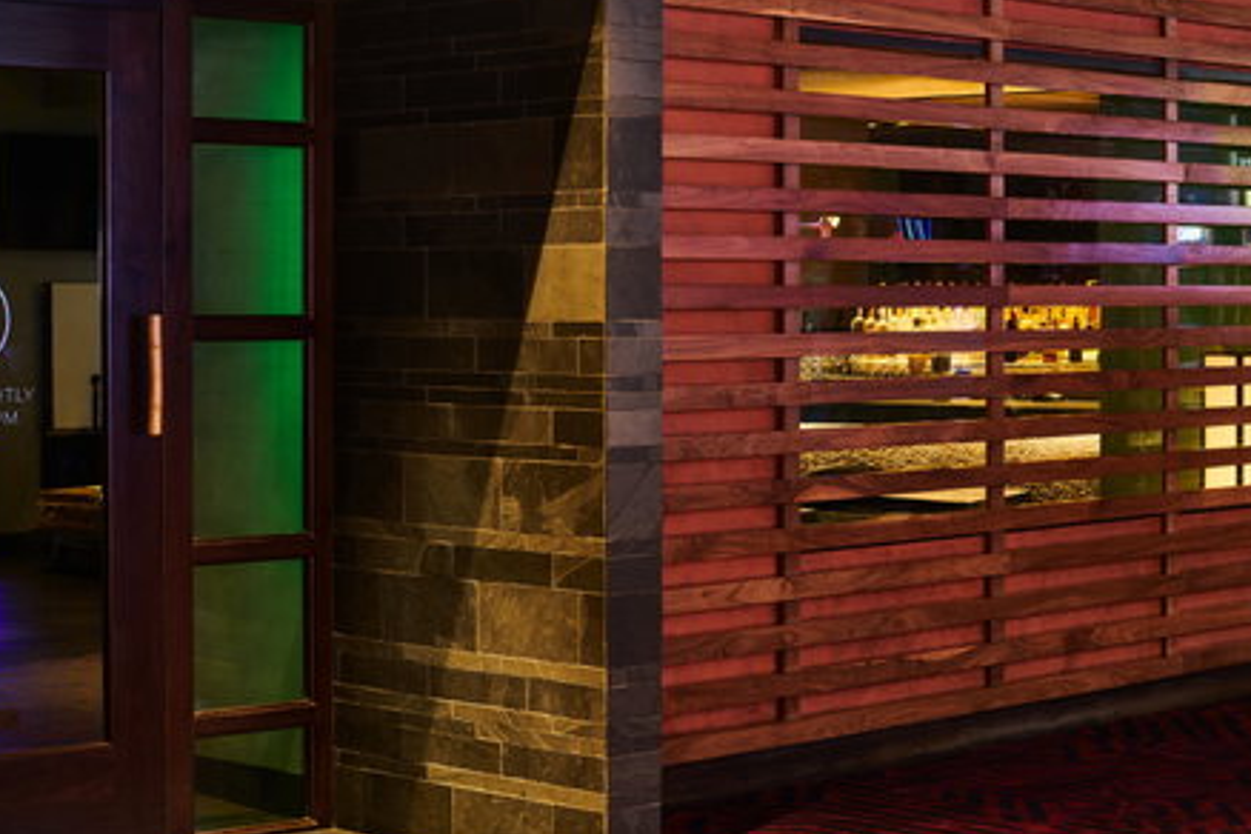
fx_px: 2780
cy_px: 236
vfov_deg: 17.0
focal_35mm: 80
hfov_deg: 25.4
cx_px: 606
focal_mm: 50
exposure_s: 4
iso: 64
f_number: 11
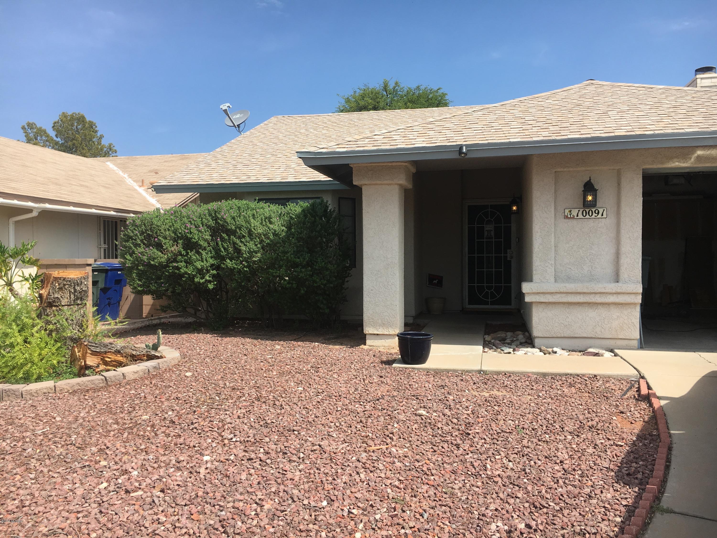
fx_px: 601
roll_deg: -0.2
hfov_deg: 61.7
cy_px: 269
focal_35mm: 29
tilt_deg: -1.2
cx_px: 358
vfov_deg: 48.2
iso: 25
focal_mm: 4.15
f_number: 2.2
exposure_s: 1/1508
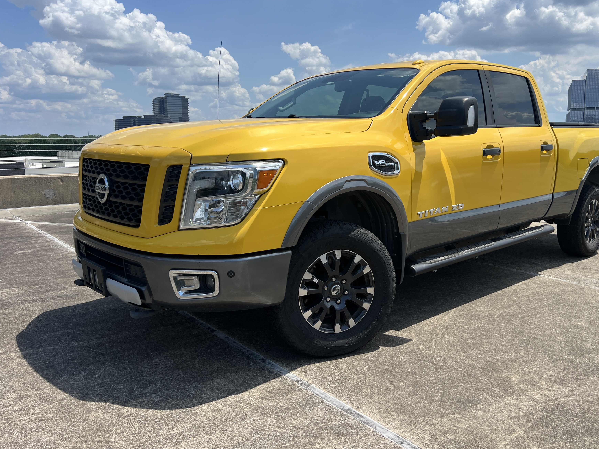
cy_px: 208
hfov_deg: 59.7
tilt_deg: -7.5
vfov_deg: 46.8
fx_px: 519
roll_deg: +0.5
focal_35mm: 30
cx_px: 344
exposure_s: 1/5882
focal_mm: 5.7
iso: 50
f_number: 1.5
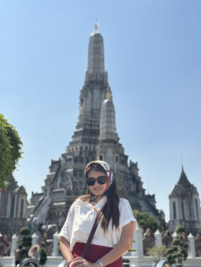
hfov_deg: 28.0
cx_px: 100
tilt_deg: +16.4
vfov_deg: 36.8
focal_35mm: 52
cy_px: 134
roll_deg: -0.6
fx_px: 403
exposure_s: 1/2024
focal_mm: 5.96
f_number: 1.6
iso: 32
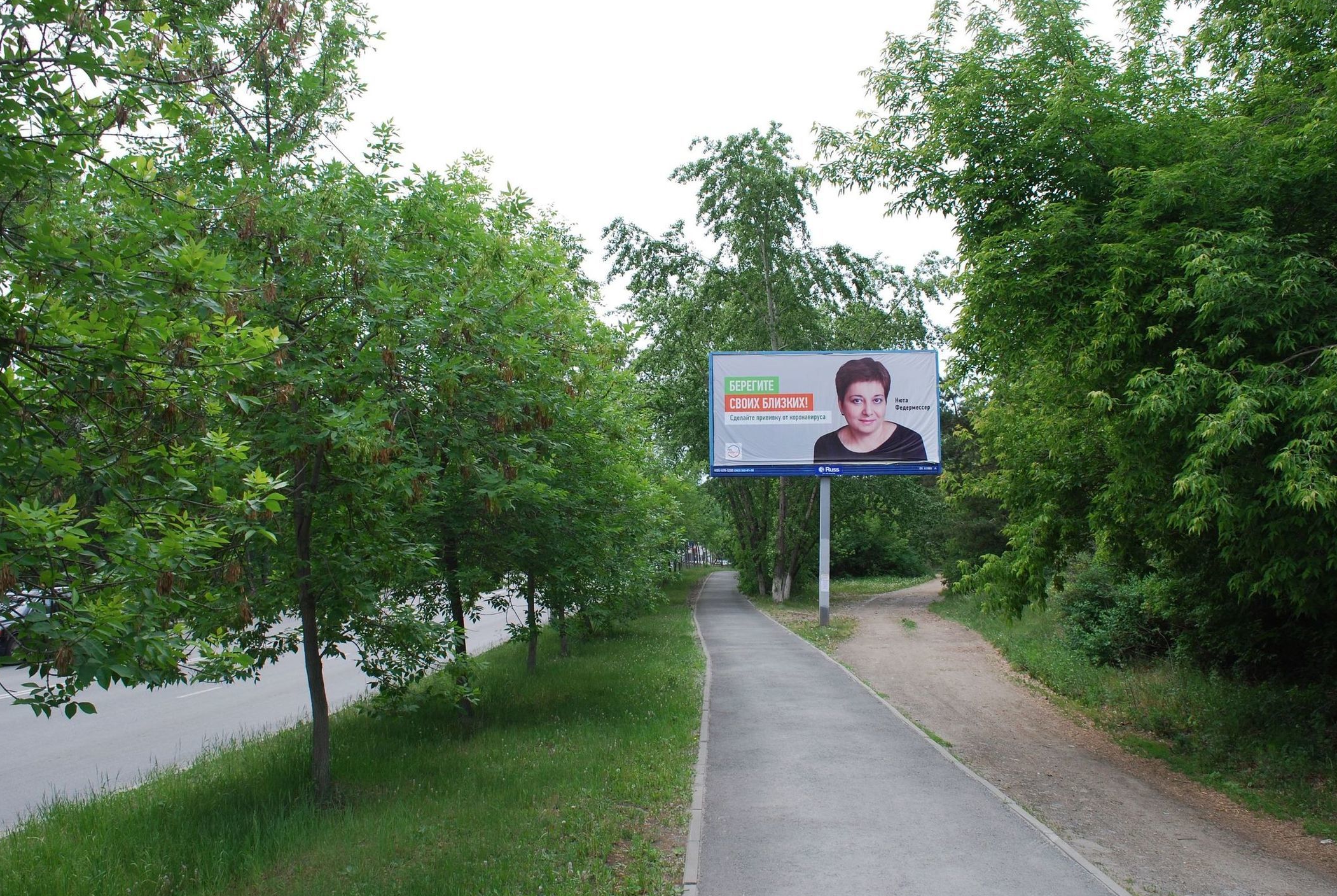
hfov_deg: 63.6
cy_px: 465
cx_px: 696
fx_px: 1079
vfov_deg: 45.1
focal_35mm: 29
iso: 100
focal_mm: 18
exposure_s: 1/160
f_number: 6.3
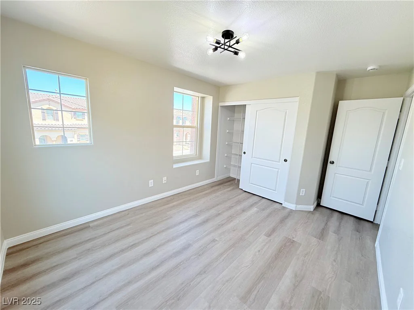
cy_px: 155
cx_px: 207
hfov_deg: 102.1
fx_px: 167
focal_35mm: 14
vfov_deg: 85.7
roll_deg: -2.5
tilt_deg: -10.2
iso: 80
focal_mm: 2.22
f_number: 2.2
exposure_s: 1/120
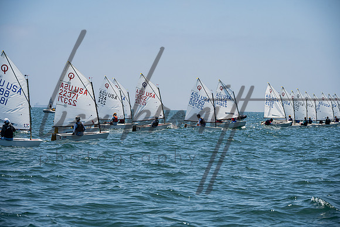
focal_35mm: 120
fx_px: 1134
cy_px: 114
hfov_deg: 17.1
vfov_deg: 11.4
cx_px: 170
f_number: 6.7
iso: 250
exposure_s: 1/2000
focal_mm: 120
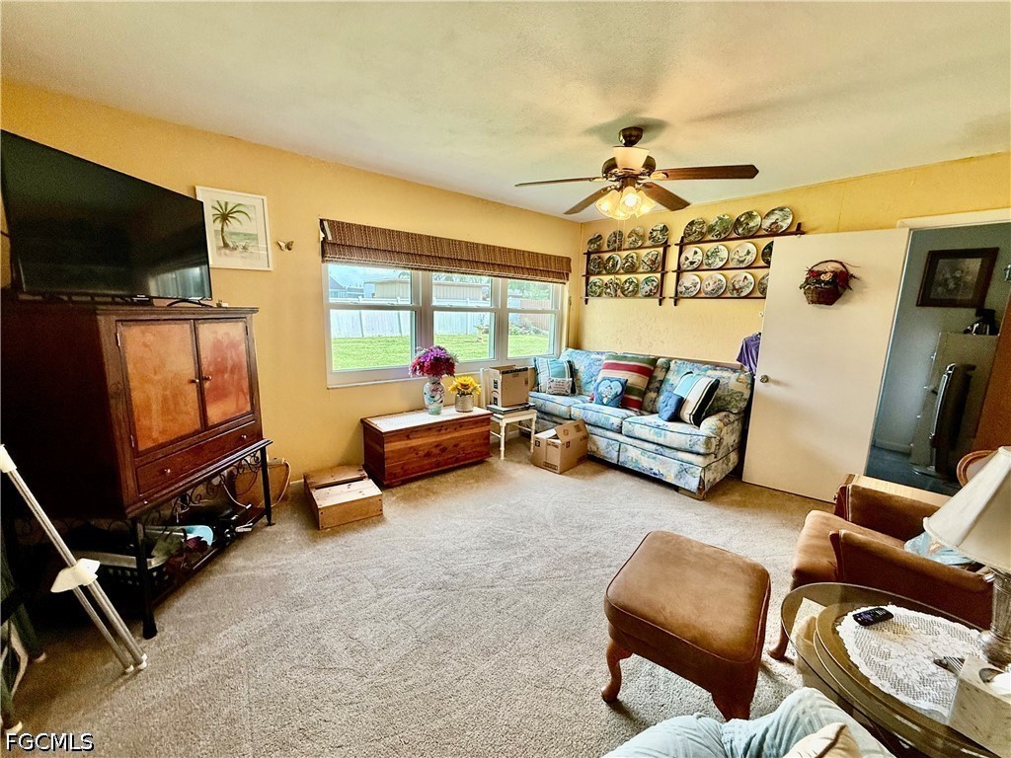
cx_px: 506
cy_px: 379
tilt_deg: -9.8
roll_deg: -2.2
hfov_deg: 102.1
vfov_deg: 85.7
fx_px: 409
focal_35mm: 14
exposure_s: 1/120
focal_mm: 2.22
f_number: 2.2
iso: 125
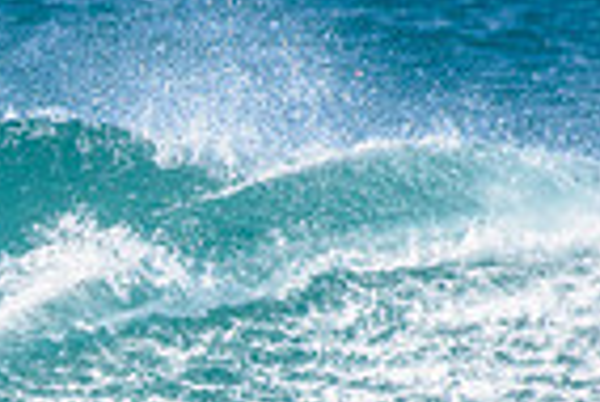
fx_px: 34151
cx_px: -59
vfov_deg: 0.7
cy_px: 438
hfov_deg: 1.0
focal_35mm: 2047
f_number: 5.6
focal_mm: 500
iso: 280
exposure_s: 1/2500
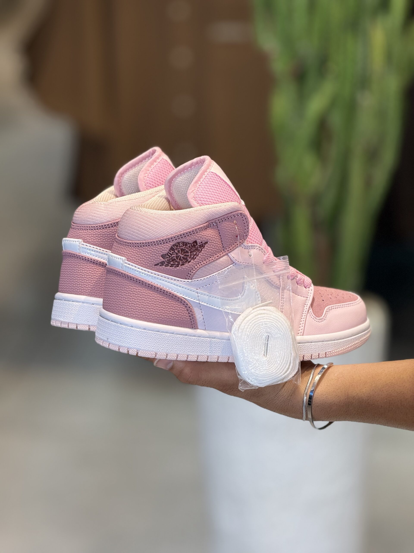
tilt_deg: -15.3
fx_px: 1914
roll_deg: -0.8
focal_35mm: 120
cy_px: 276
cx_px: 207
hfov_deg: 12.3
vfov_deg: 16.4
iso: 64
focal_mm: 15.66
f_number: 2.8
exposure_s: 1/100
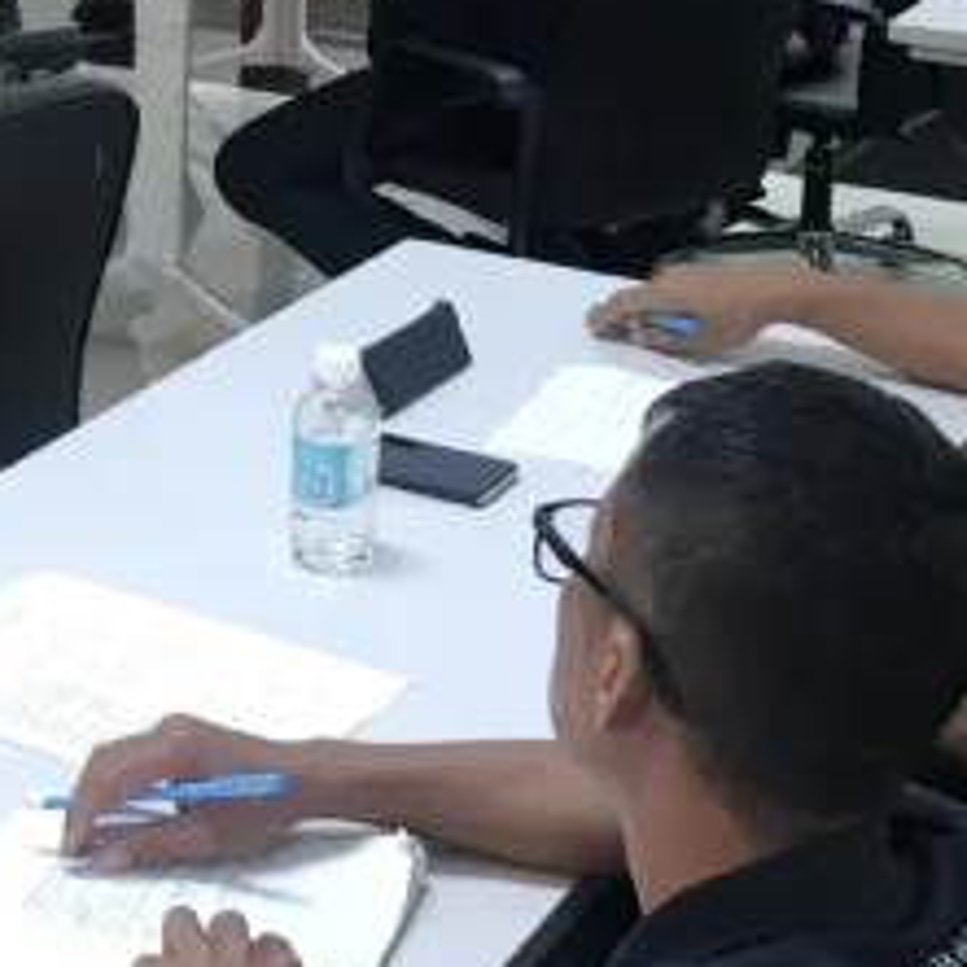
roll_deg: -1.3
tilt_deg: -14.6
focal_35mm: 86
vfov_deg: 19.8
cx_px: 162
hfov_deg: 19.9
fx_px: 2718
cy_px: 109
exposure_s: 1/17
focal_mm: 3.99
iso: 50
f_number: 1.8
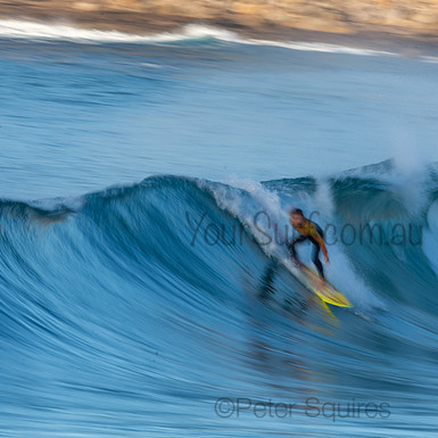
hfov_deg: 1.8
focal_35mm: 961
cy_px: 219
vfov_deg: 1.8
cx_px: 303
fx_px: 13757
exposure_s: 1/20
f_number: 22
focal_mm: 500
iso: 100
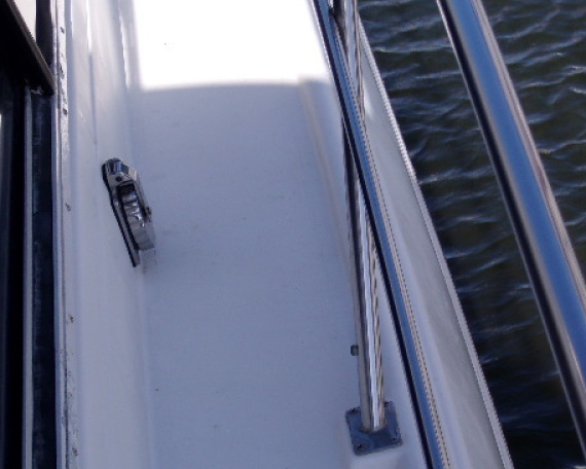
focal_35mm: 148
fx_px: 2567
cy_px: 268
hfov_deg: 13.0
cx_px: 247
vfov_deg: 10.4
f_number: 6.6
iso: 80
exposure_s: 1/300
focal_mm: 19.6
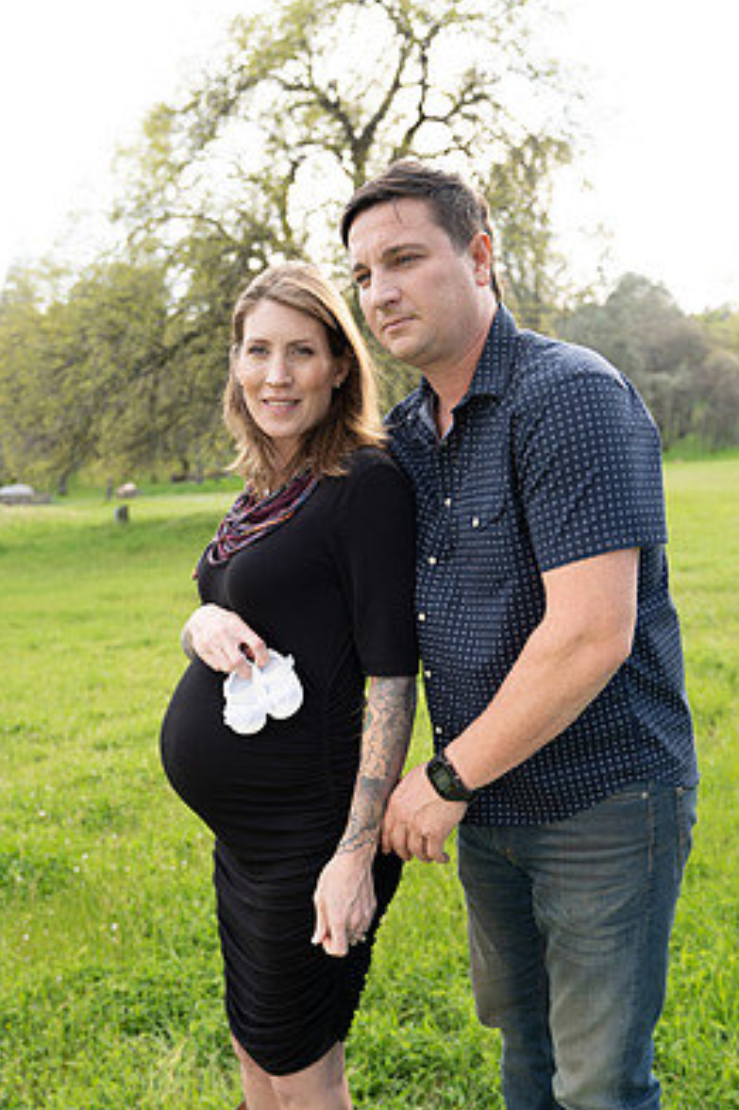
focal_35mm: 31
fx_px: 955
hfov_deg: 42.3
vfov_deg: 60.3
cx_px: 343
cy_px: 580
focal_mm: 27
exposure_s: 1/125
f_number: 3.2
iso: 125
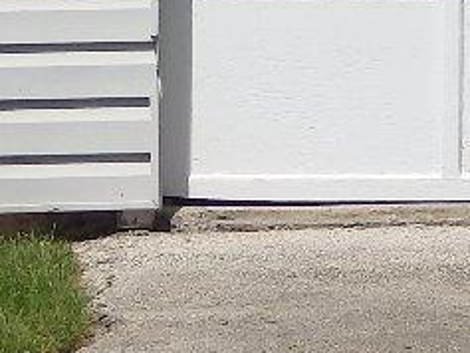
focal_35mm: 444
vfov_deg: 3.3
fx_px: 6031
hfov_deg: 4.4
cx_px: 984
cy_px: -506
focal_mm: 13.1
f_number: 12.7
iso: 125
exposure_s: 1/200
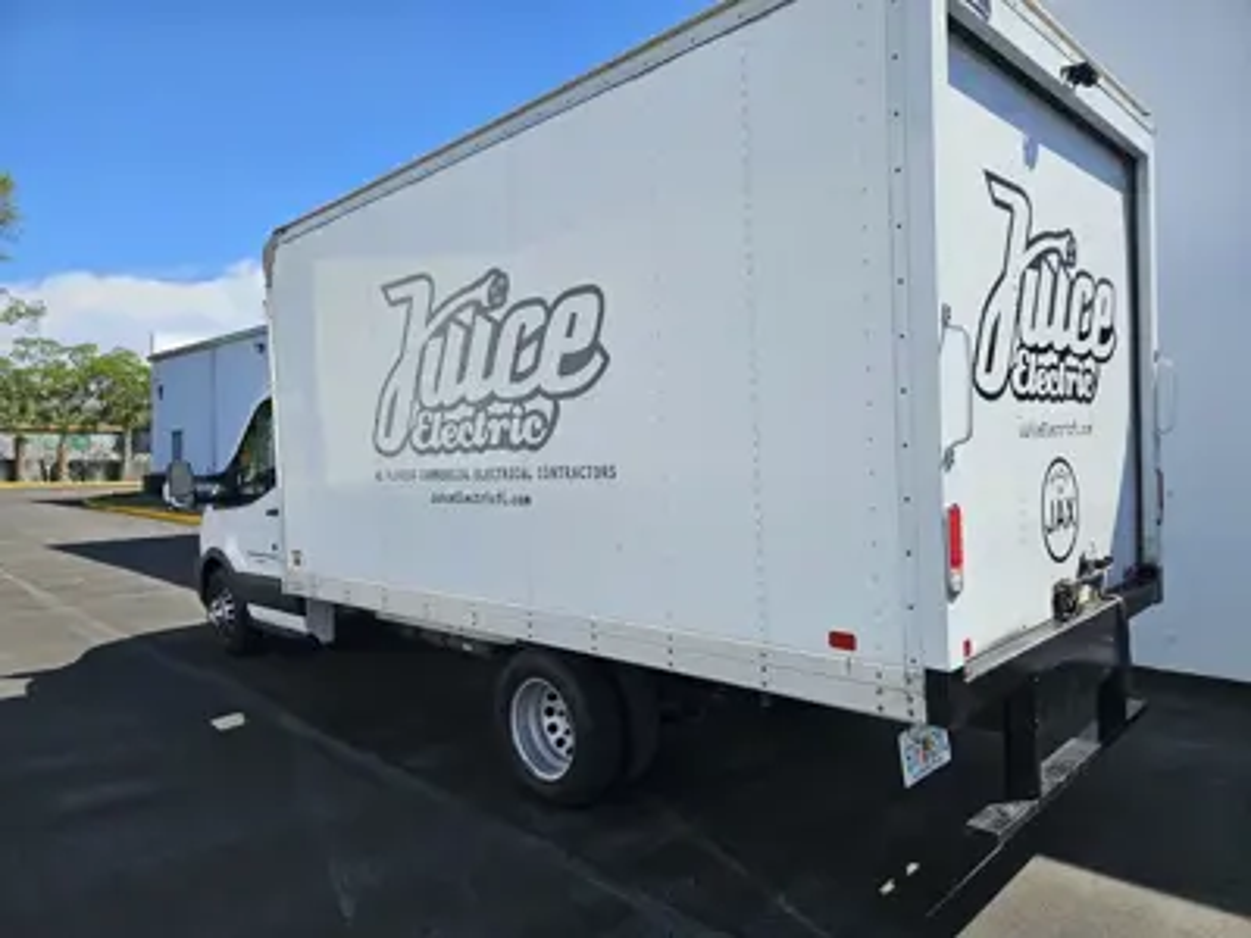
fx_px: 831
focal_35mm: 23
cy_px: 469
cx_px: 626
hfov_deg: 73.9
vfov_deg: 58.9
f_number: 1.8
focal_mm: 5.4
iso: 25
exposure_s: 1/2240
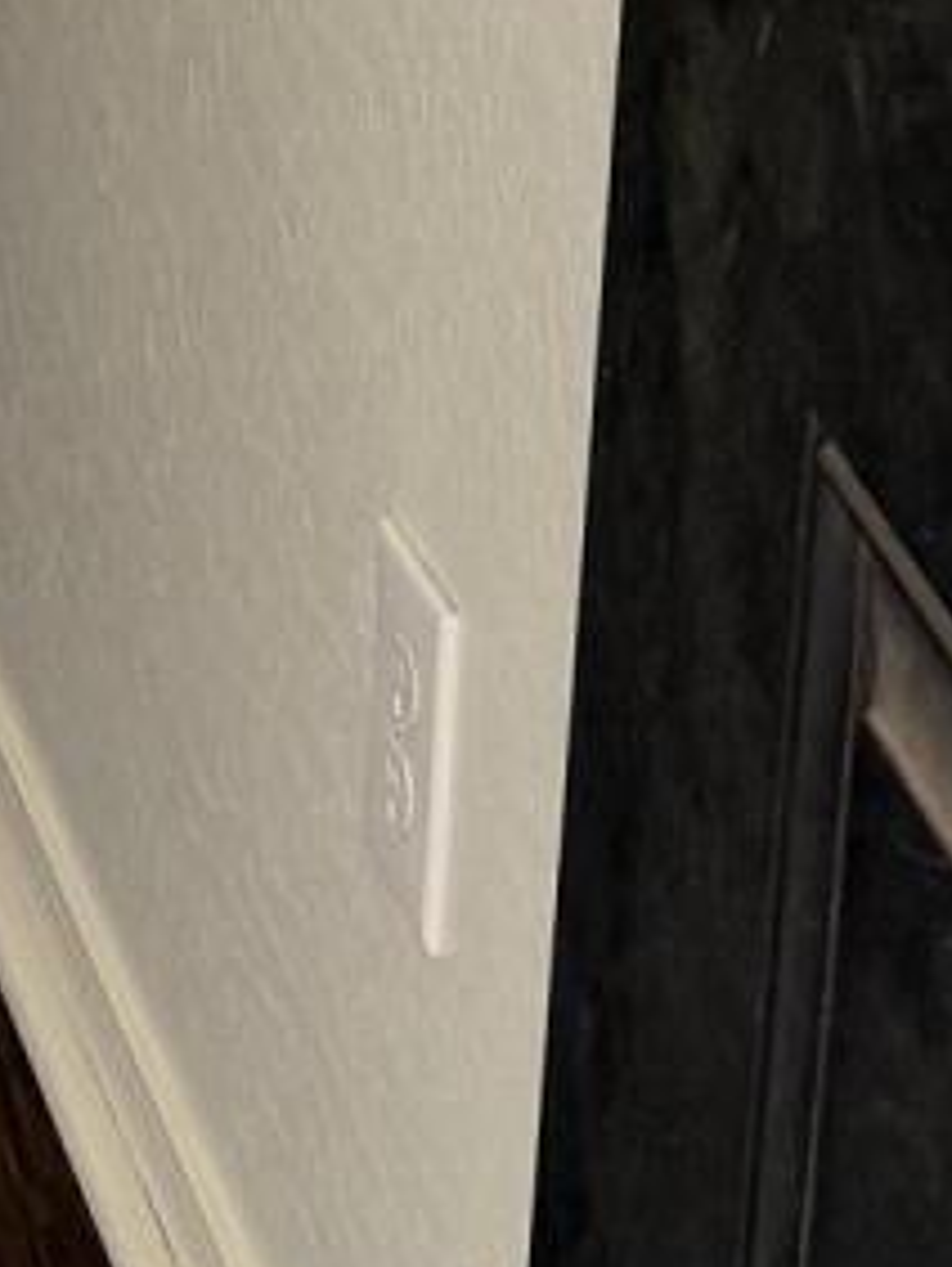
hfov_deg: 7.9
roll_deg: -0.6
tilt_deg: -12.2
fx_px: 6224
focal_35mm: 170
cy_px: -1020
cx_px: -1563
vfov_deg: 10.9
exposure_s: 1/144
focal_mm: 6.76
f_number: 1.78
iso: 125
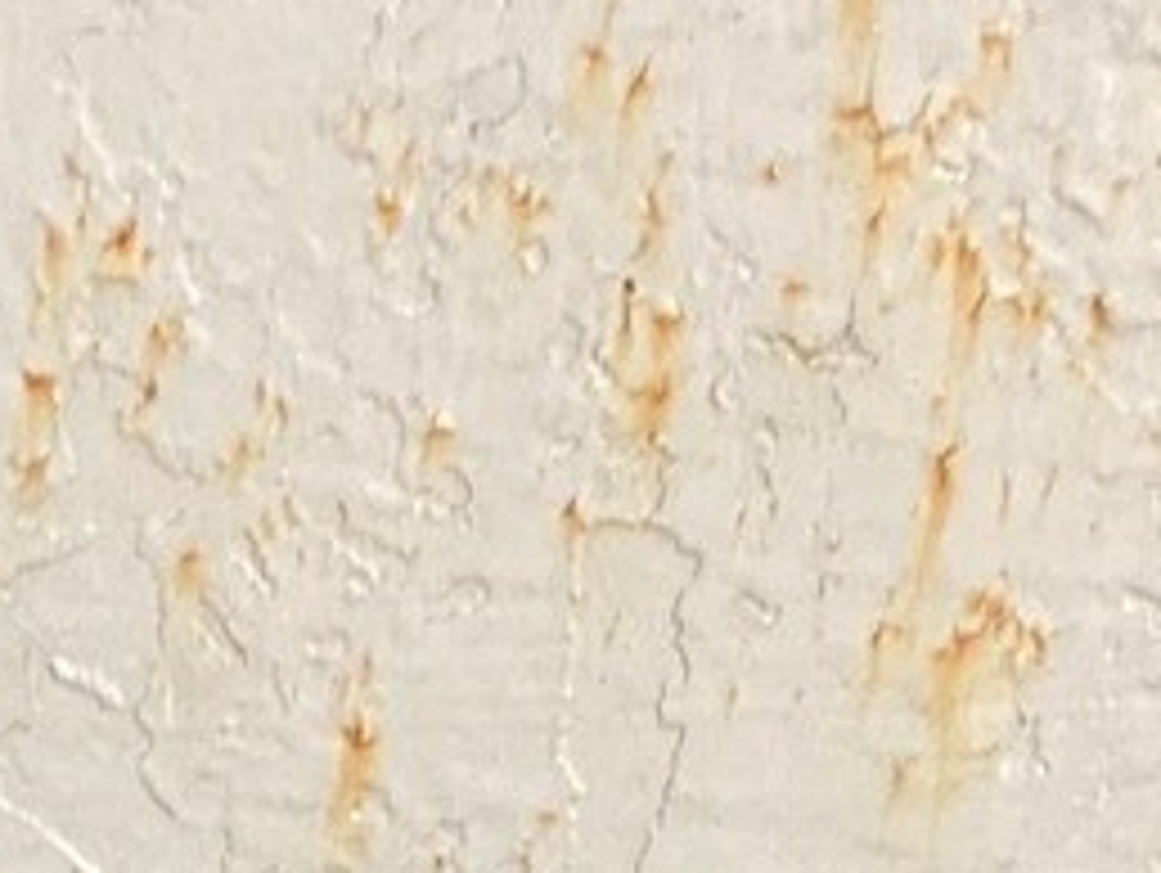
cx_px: 1233
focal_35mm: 290
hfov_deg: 6.8
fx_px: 9735
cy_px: 2322
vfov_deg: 4.9
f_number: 2
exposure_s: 1/69
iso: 160
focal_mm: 6
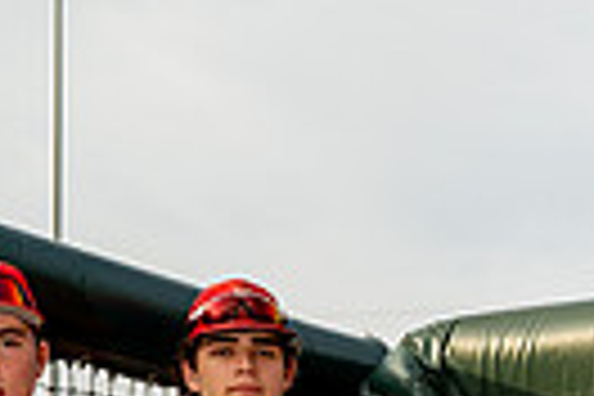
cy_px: 918
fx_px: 1963
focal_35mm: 119
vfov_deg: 10.2
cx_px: 472
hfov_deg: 17.1
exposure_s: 1/250
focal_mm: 35
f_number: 5.6
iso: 125
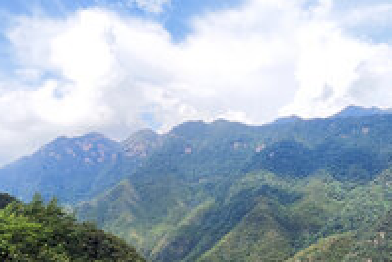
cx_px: 213
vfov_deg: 35.5
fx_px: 381
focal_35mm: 35
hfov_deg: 54.3
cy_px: 240
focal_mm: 2.16
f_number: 2.2
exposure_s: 1/442
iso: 50
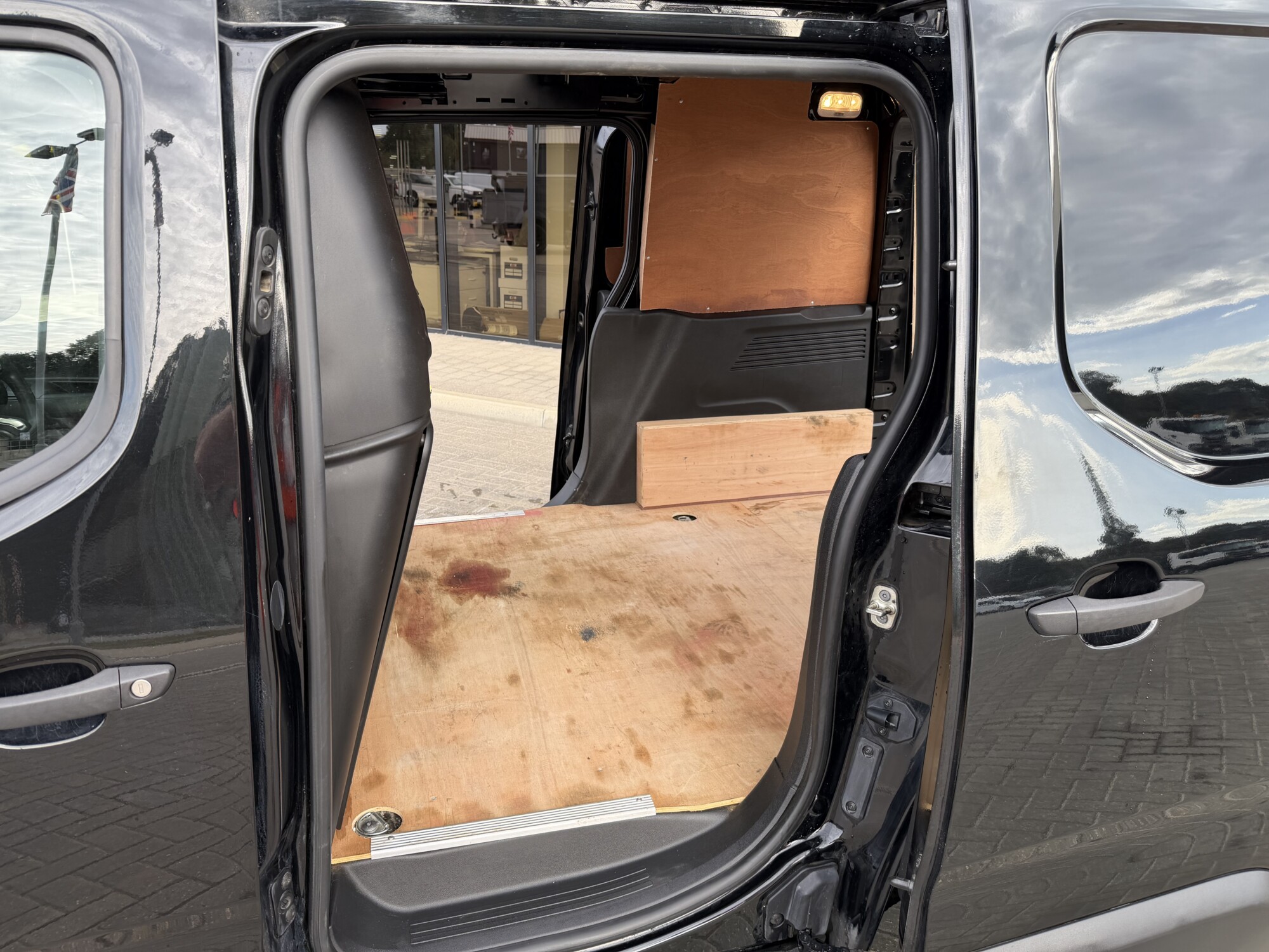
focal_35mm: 24
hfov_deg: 71.6
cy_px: 476
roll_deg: -1.8
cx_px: 634
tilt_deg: -17.7
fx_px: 880
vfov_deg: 56.8
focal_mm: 6.76
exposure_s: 1/370
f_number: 1.78
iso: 80
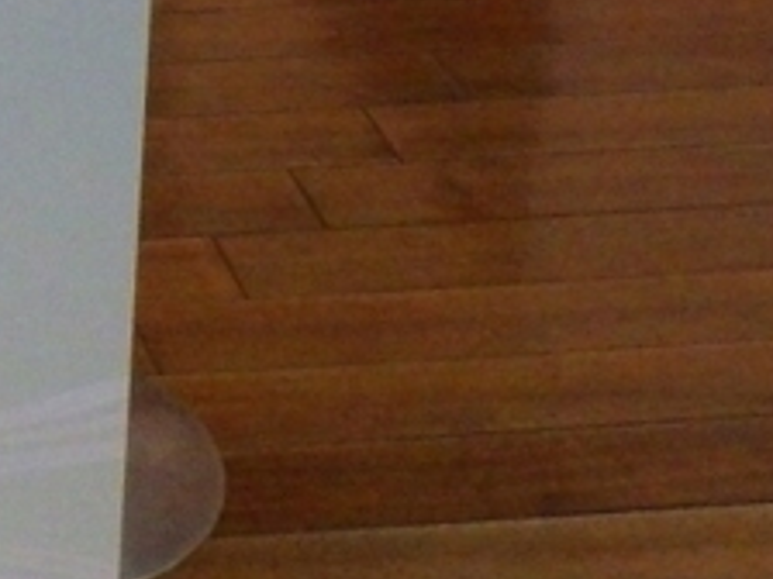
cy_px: -269
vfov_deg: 11.2
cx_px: -480
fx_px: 2858
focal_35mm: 128
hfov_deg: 14.1
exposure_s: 1/45
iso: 1000
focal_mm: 5
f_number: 3.5
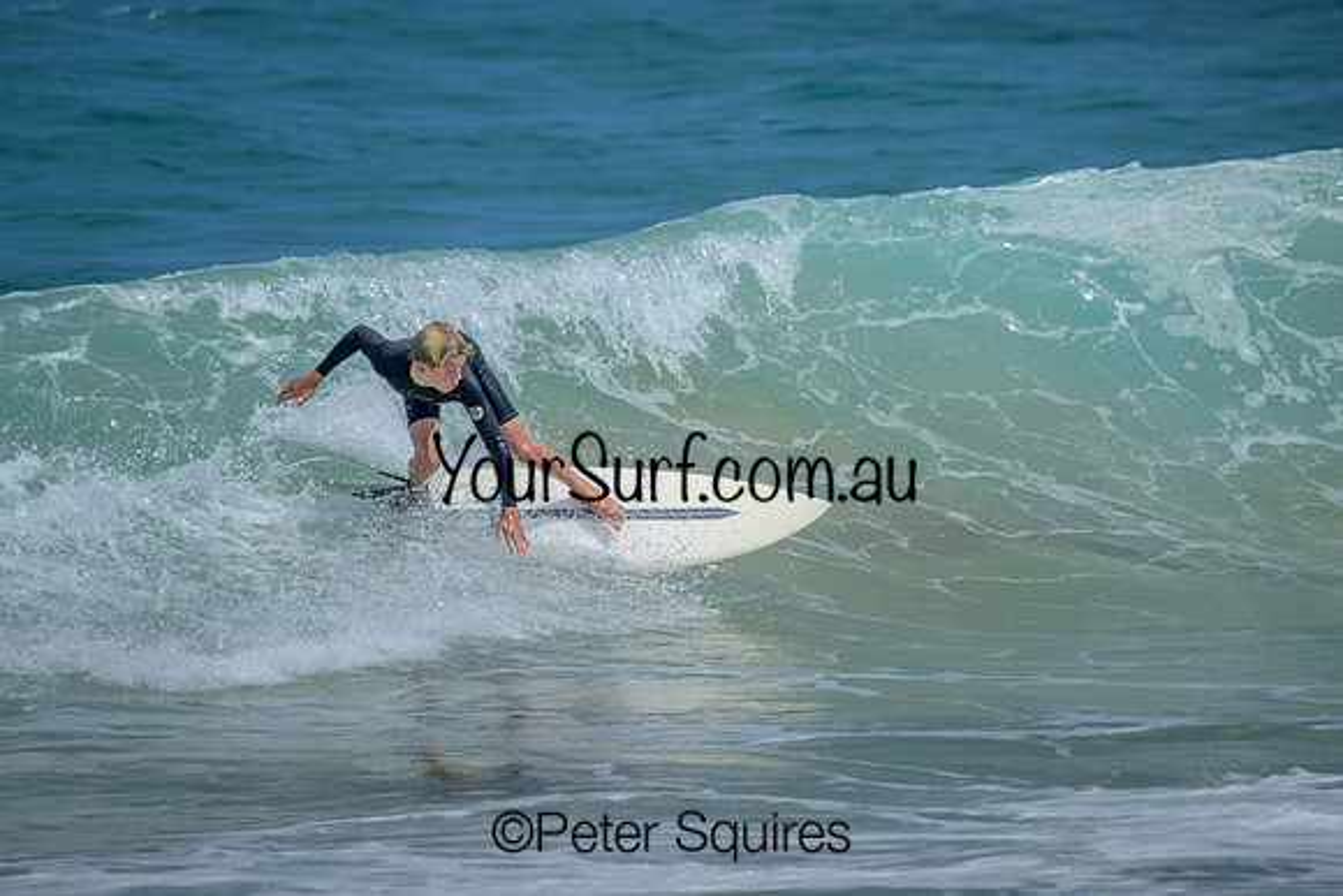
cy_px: 283
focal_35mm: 1095
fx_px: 40871
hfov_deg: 1.9
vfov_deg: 1.3
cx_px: 667
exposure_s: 1/2500
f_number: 6.3
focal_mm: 800
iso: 250
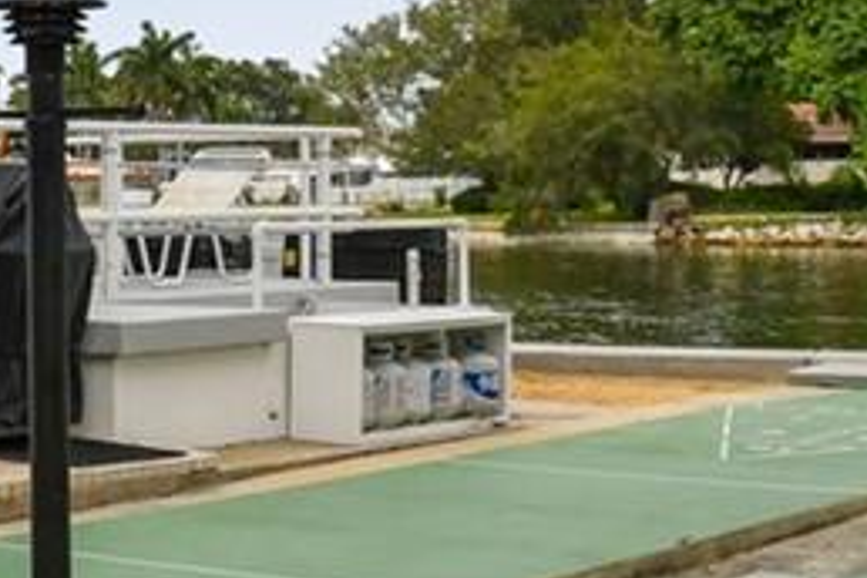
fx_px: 2240
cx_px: -581
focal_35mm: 93
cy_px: 198
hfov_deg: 18.3
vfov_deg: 14.7
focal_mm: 10
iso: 100
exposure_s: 1/500
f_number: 7.1
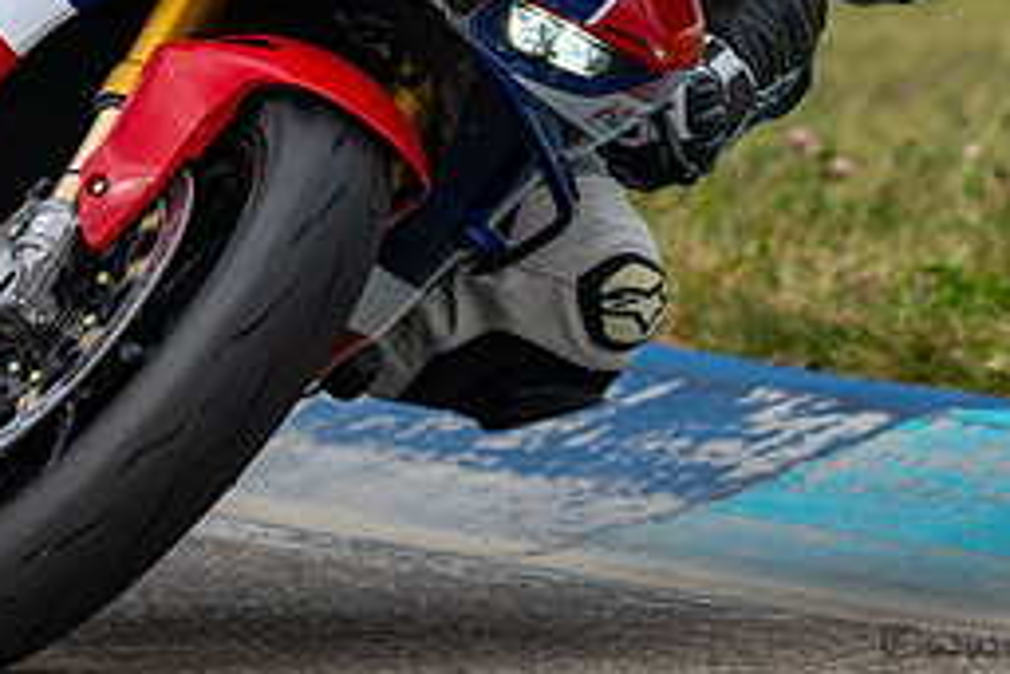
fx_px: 41909
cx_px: 451
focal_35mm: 1493
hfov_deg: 1.4
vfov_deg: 0.9
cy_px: 37
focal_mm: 600
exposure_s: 1/1250
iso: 500
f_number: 6.3
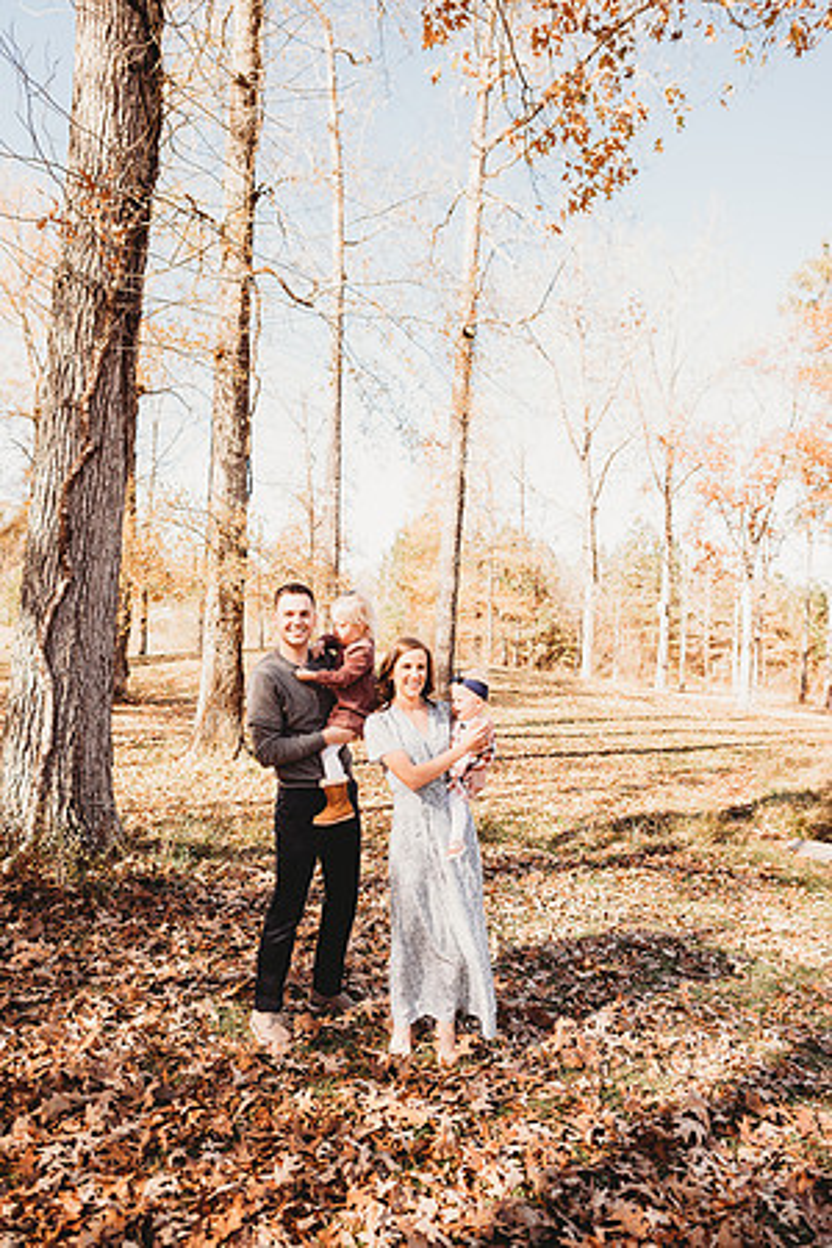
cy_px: 624
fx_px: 832
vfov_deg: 73.7
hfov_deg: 53.1
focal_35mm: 24
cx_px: 416
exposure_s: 1/250
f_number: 2.8
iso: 100
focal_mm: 24
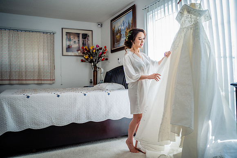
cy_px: 79
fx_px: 184
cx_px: 118
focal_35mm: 28
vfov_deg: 46.4
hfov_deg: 65.5
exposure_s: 1/160
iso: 250
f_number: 2.8
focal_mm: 28
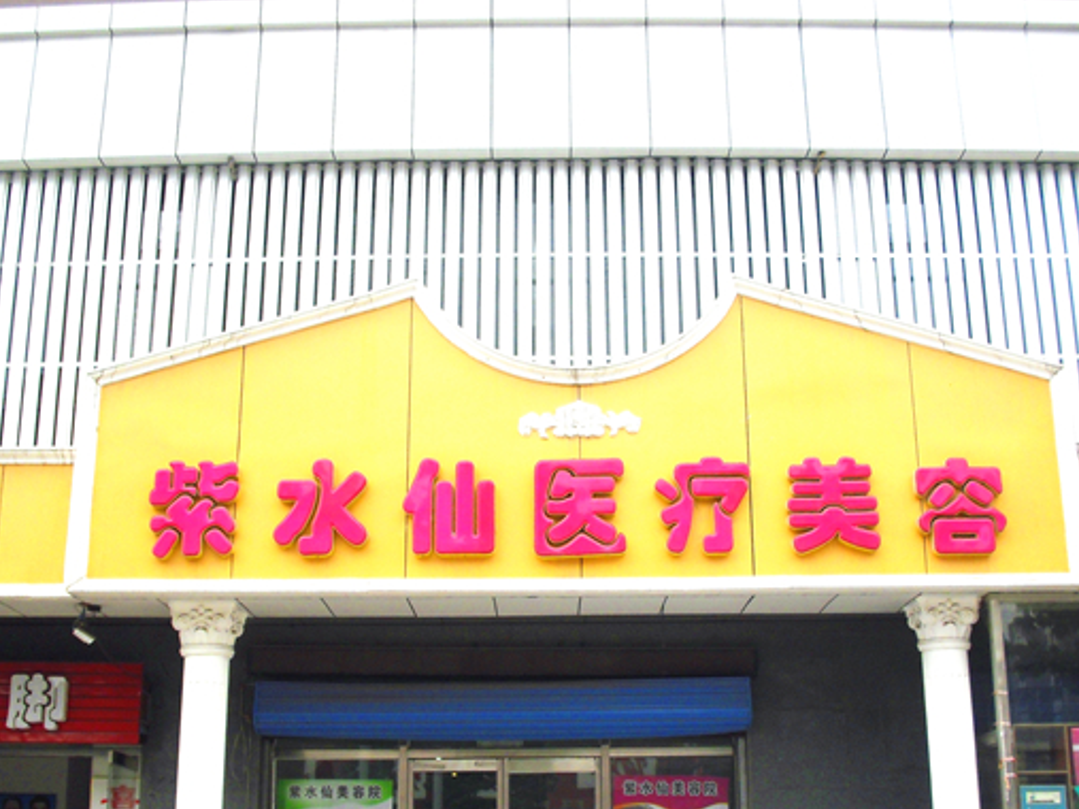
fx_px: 1496
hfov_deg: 39.7
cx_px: 568
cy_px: 460
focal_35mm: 48
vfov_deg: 30.2
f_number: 8
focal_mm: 6.2
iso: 100
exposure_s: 1/100
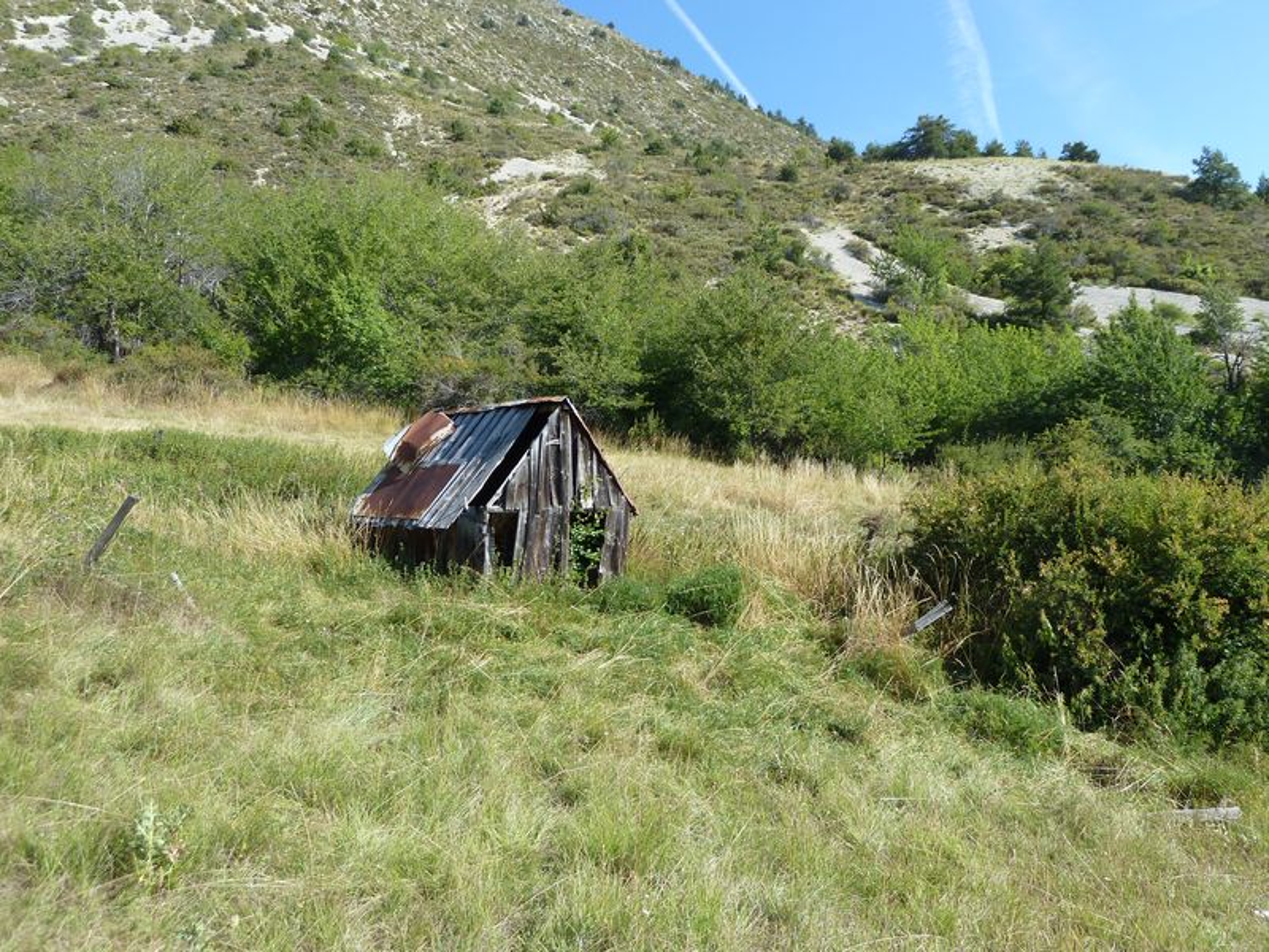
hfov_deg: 69.4
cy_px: 476
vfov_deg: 54.9
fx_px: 916
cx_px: 634
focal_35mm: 25
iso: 80
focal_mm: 4.1
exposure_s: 1/320
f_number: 4
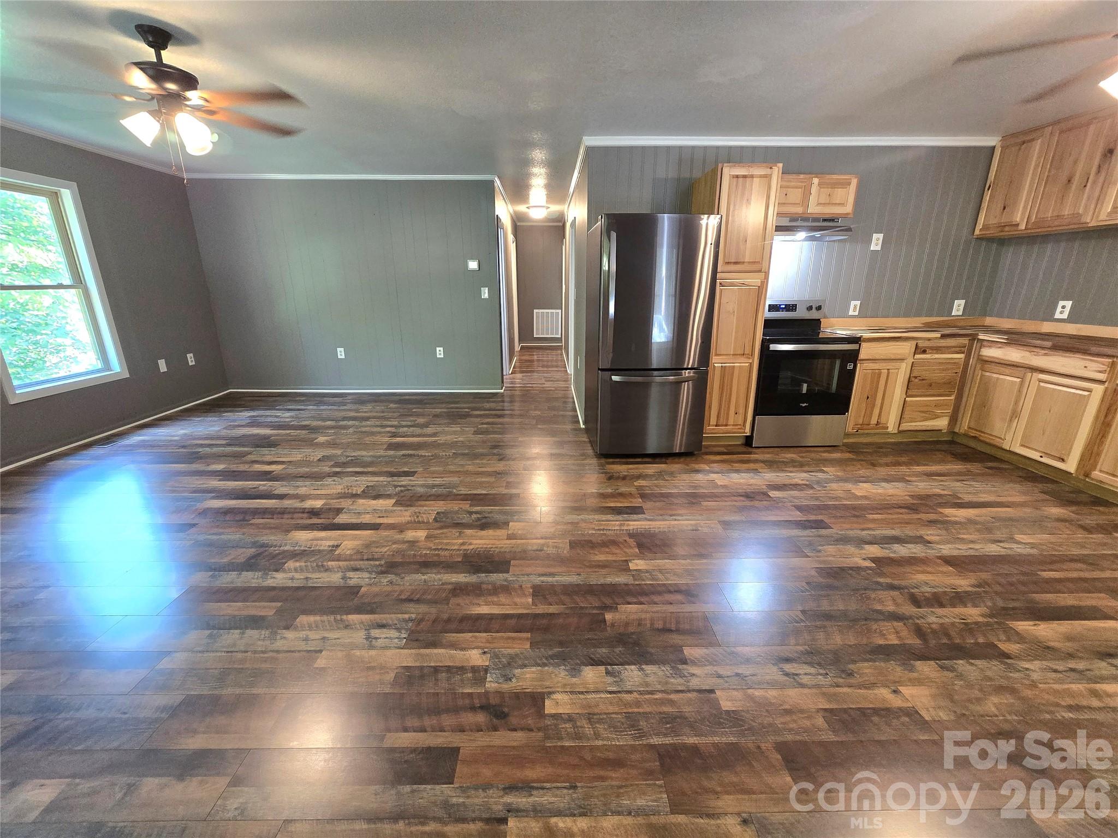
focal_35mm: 13
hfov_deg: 106.2
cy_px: 419
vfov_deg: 89.9
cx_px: 559
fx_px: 420
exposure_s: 1/60.2
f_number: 2.2
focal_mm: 2.2
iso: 500
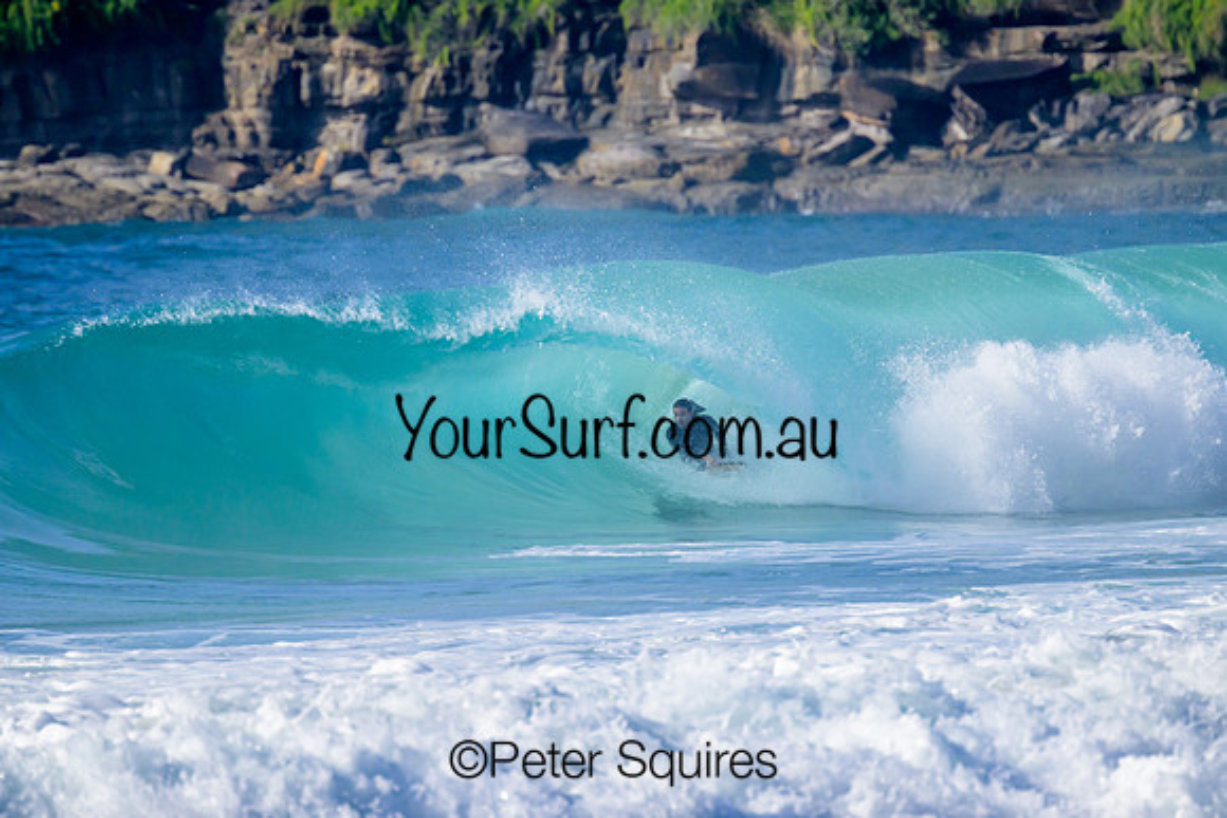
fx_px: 27272
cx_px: 614
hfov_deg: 2.6
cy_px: 409
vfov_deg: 1.7
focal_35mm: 800
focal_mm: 800
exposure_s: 1/2000
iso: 900
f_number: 11
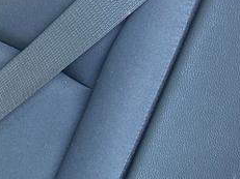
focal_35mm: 133
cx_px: -189
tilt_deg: -34.4
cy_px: 121
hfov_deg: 13.4
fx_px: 922
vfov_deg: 11.1
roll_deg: -1.6
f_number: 1.78
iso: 320
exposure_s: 1/60
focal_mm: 6.76
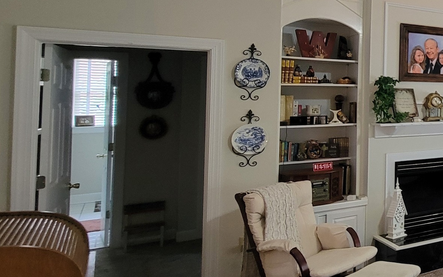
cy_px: 86
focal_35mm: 36
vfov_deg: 34.9
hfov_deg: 35.8
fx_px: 435
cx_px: 578
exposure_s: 1/60
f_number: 2.2
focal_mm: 2.2
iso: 200
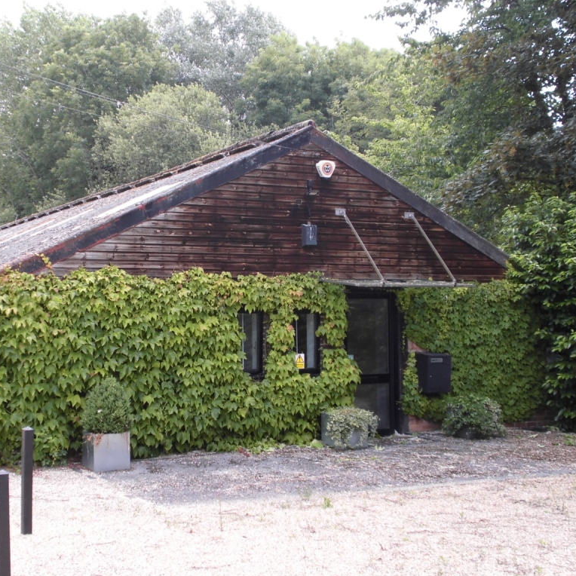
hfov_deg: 37.2
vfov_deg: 37.6
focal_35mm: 45
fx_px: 847
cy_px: 289
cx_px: 195
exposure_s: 1/125
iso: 64
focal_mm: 6.9
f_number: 3.9
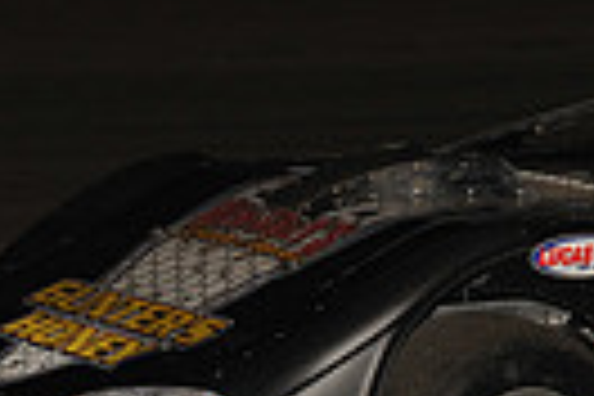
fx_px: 6649
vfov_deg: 3.4
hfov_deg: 5.1
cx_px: 819
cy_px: 248
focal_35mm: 403
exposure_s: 1/320
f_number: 7.1
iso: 800
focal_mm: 92
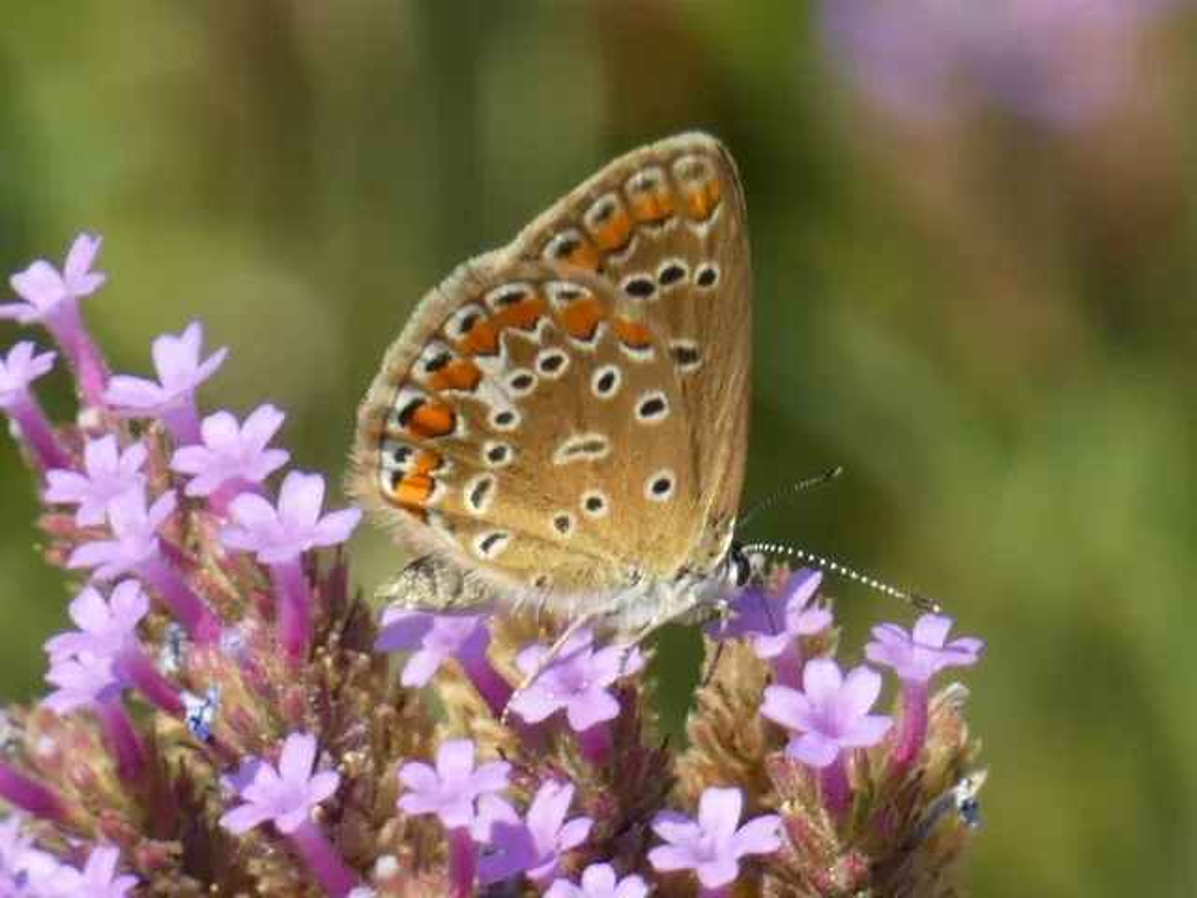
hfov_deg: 5.0
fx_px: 13832
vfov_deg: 3.7
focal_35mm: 400
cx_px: 598
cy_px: 449
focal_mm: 71.7
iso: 80
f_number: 5.6
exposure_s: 1/100
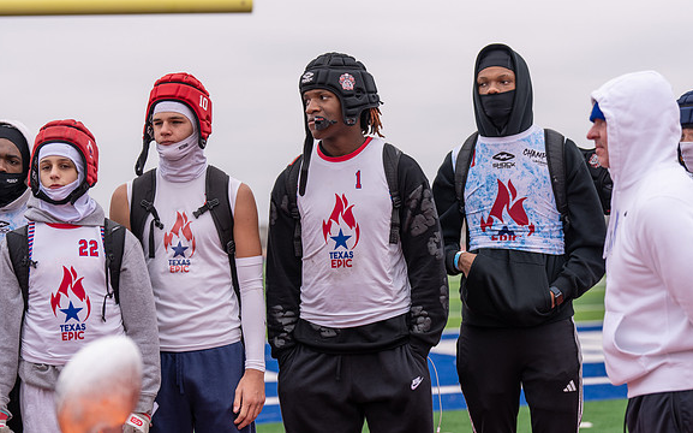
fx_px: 1907
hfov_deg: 20.6
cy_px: 189
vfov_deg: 12.9
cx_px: 346
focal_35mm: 101
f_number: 2.8
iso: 100
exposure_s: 1/800
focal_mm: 92
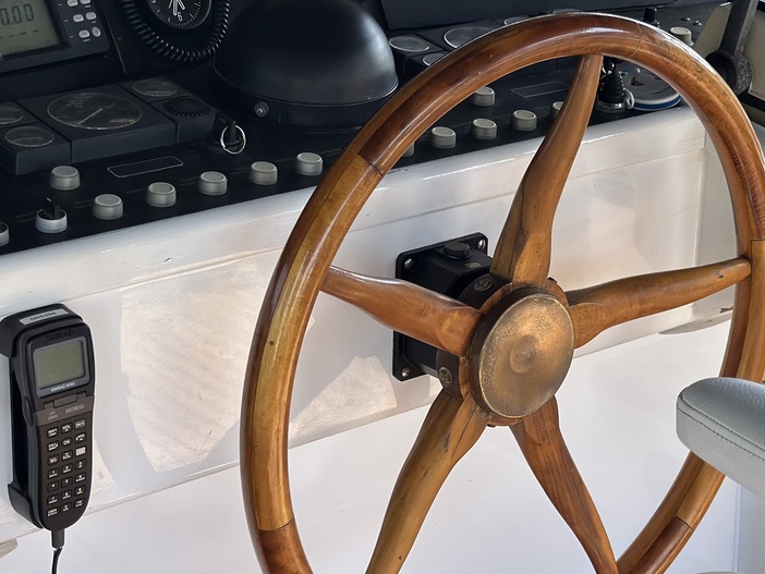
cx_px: 257
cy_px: 101
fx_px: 1813
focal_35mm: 82
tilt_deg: -13.5
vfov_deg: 17.8
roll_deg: +1.3
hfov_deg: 23.7
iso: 80
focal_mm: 6.86
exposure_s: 1/604
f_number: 1.78
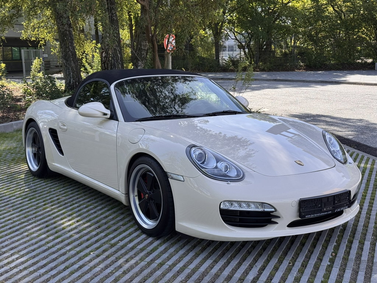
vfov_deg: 30.3
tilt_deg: -9.6
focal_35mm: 48
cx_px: 188
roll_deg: +1.5
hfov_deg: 39.7
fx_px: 523
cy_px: 142
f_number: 1.78
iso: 64
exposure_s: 1/1560
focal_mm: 6.76
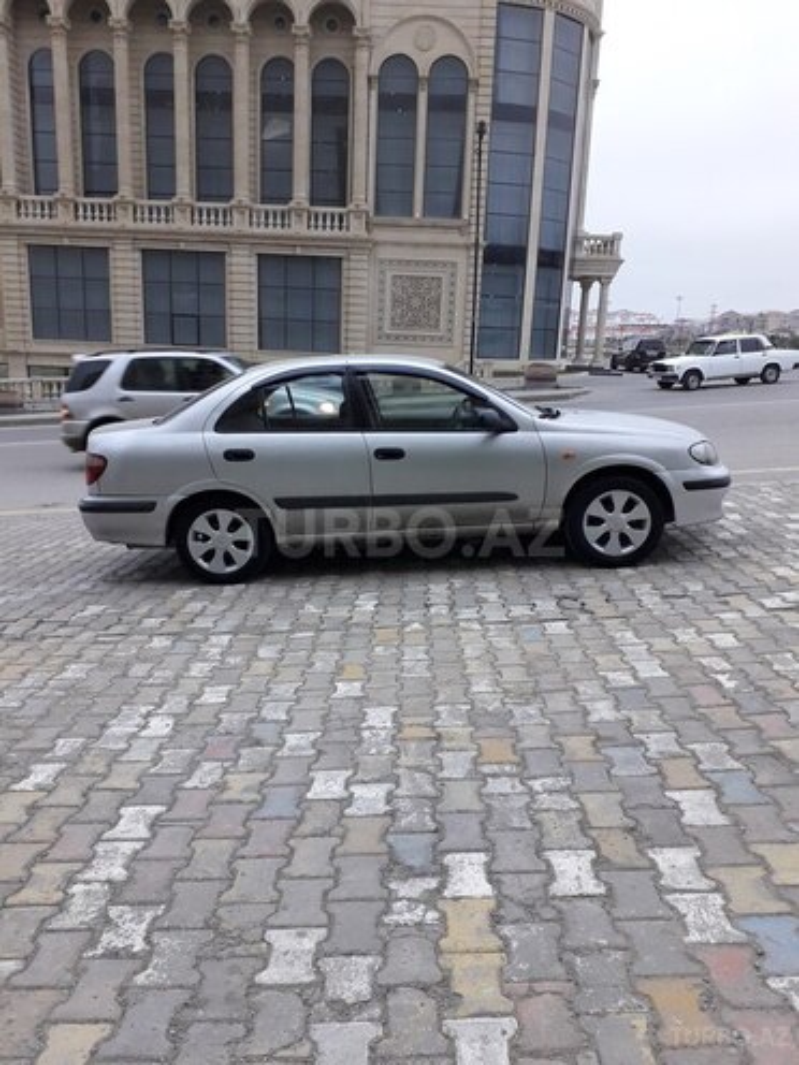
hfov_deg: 51.4
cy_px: 532
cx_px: 400
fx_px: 831
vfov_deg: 65.3
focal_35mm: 27
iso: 80
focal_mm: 3.6
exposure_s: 1/100
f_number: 1.9
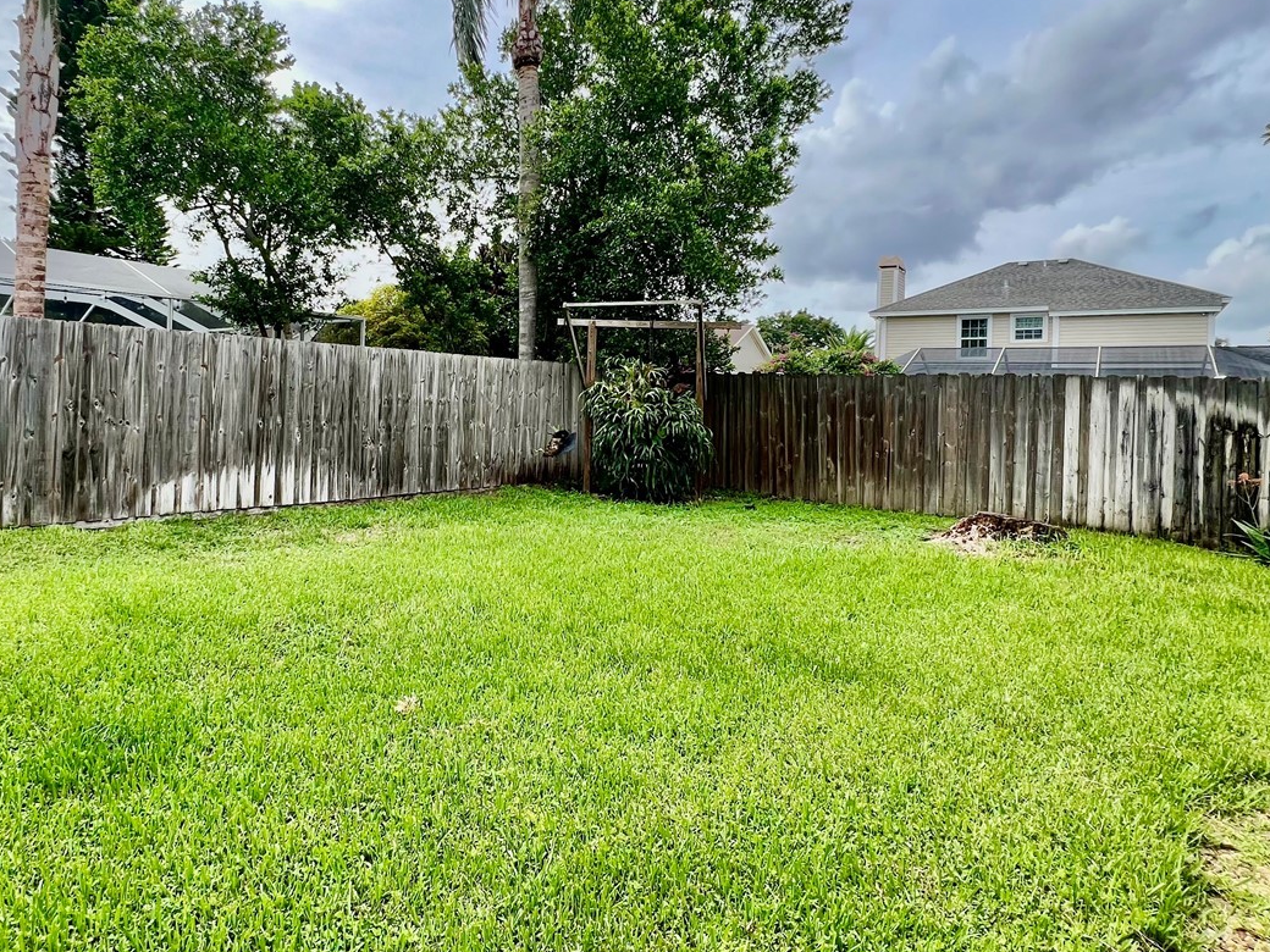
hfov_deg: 80.2
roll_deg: -1.8
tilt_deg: +0.5
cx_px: 474
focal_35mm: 20
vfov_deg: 65.6
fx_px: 734
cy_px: 402
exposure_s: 1/483
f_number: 1.8
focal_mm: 1.57
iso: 32
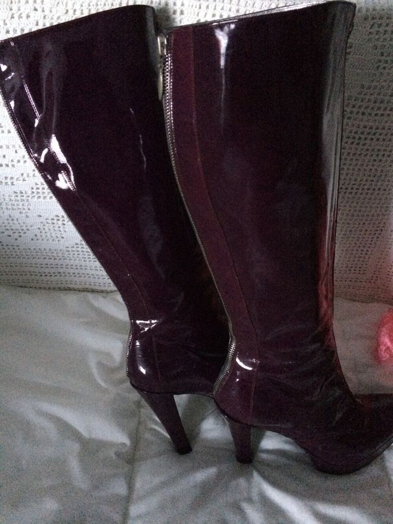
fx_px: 439
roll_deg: -2.4
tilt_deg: -43.2
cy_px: 262
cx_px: 196
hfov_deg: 48.2
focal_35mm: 29
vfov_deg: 61.7
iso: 640
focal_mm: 4.15
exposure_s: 1/17
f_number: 2.2
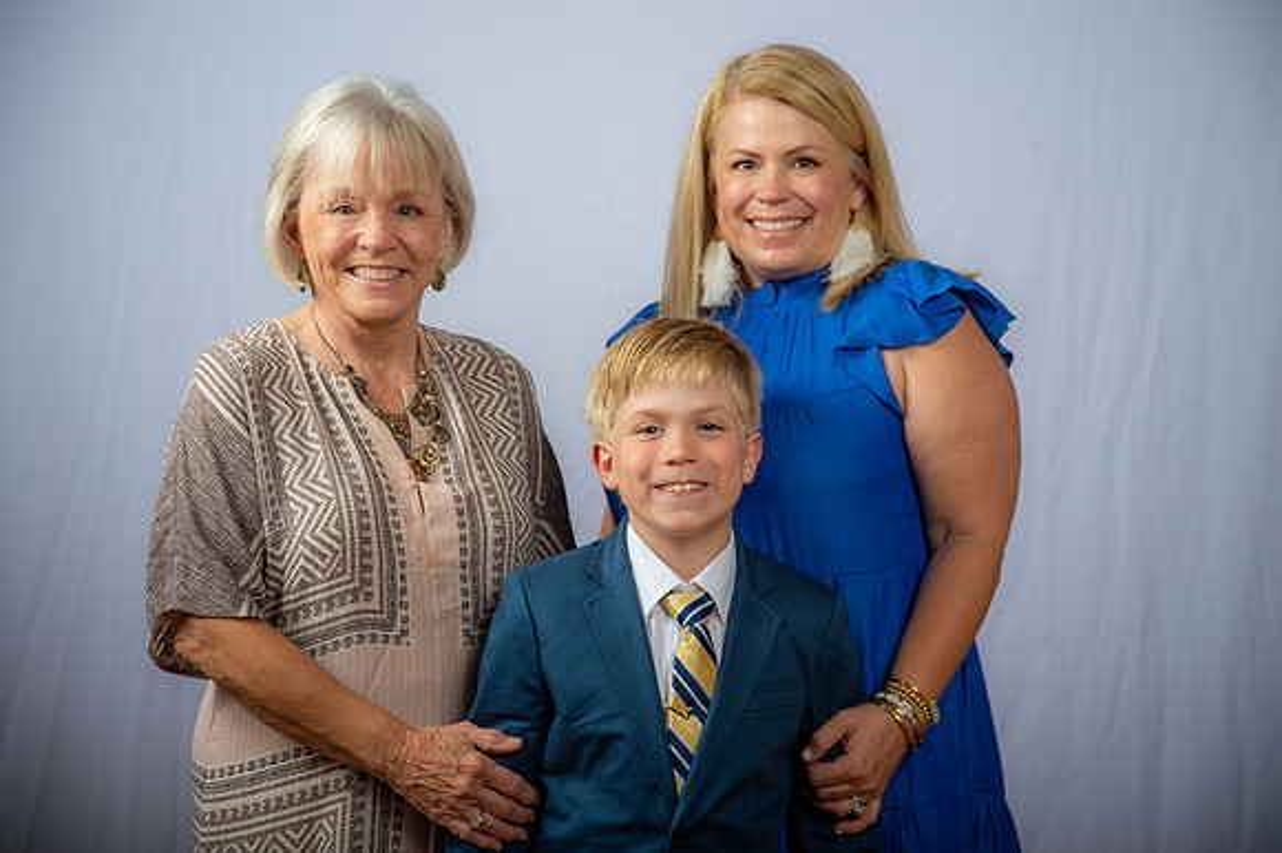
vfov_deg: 17.5
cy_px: 426
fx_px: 2776
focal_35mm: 78
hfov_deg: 26.0
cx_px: 641
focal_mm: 78
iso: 250
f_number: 5.6
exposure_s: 1/200
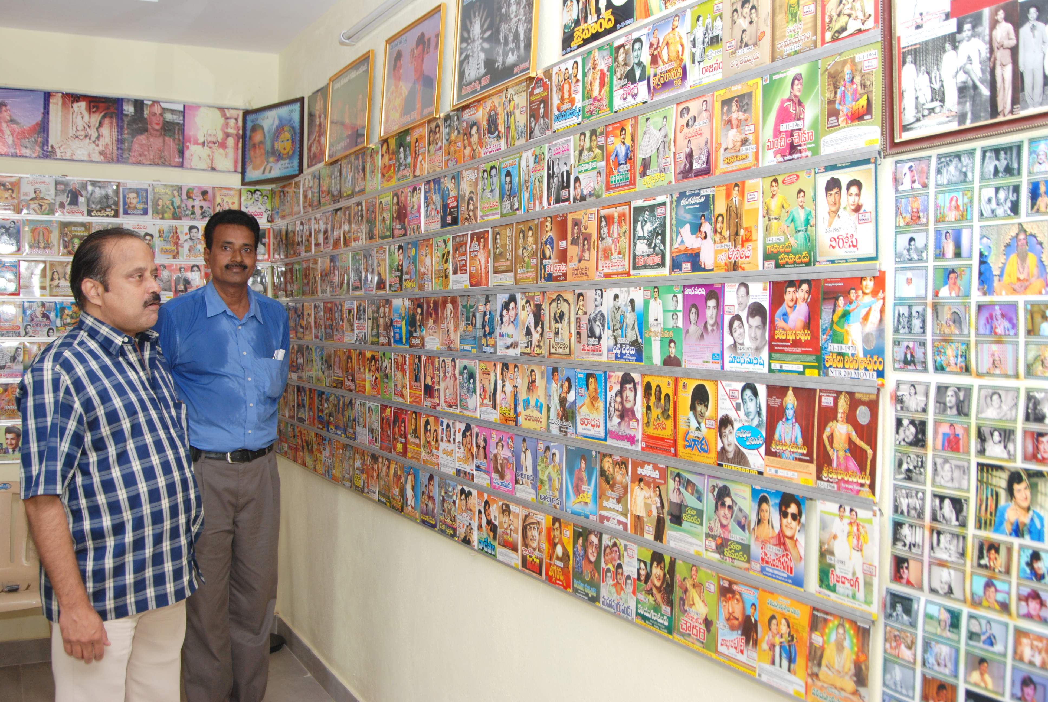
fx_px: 1049
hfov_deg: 53.1
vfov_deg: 37.0
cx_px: 524
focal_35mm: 36
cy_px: 351
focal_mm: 24
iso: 200
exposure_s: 1/60
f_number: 5
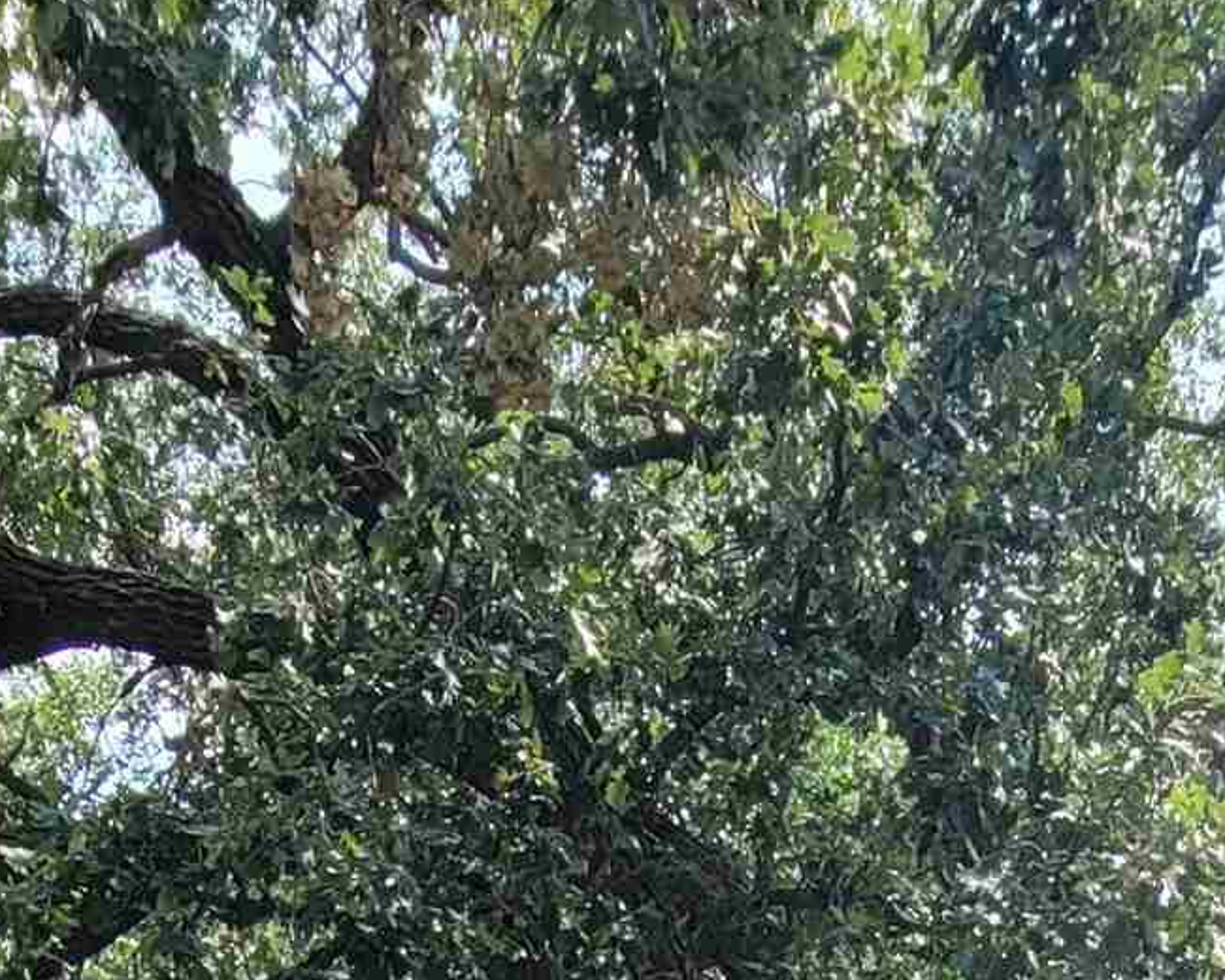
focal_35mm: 60
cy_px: 2069
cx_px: 550
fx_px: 2175
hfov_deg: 31.4
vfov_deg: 17.0
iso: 50
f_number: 2.2
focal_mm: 2.2
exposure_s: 1/812
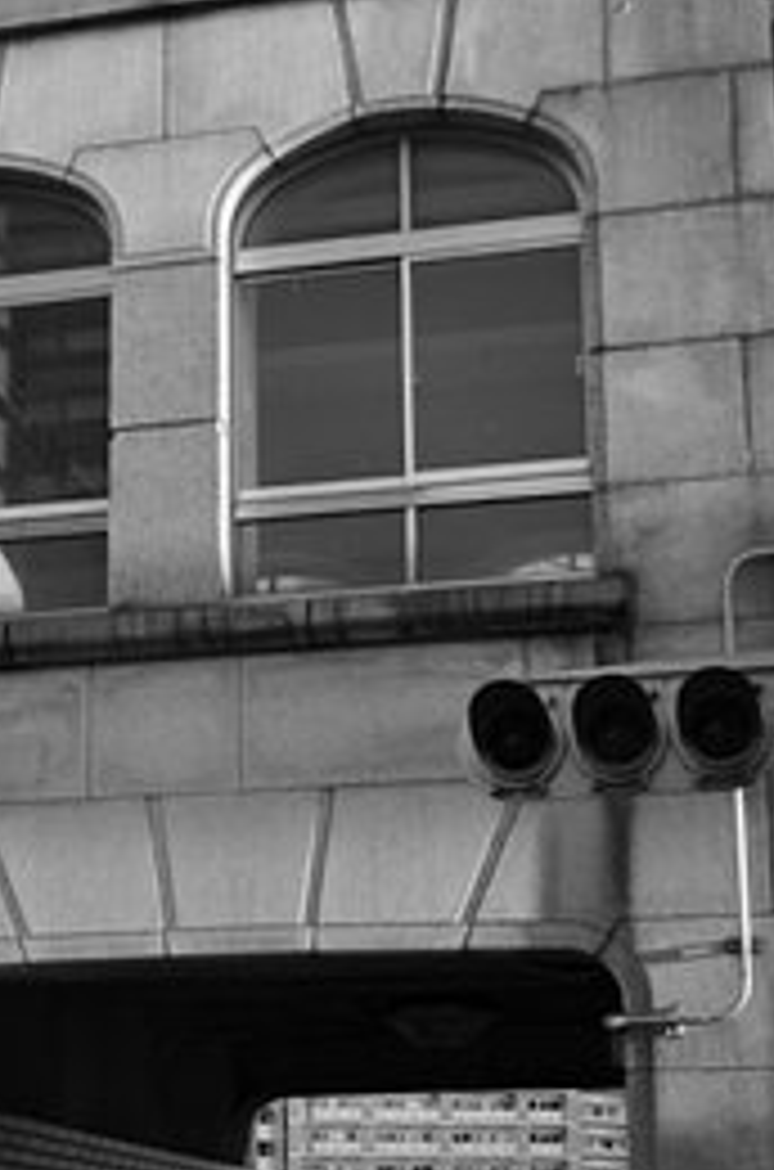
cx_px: 153
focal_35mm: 71
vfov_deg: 28.4
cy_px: 770
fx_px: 2302
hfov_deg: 18.9
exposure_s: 1/125
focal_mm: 24
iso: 200
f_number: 5.6
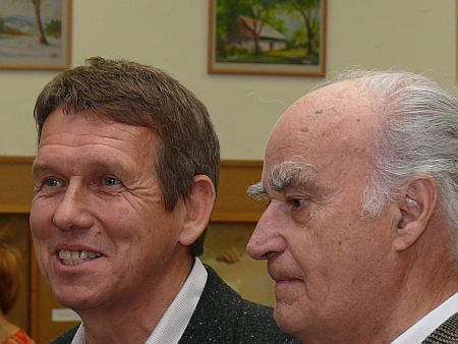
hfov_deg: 9.9
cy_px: 172
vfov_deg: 7.4
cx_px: 229
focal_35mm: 200
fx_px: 2648
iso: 100
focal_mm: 23.7
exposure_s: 1/30
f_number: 4
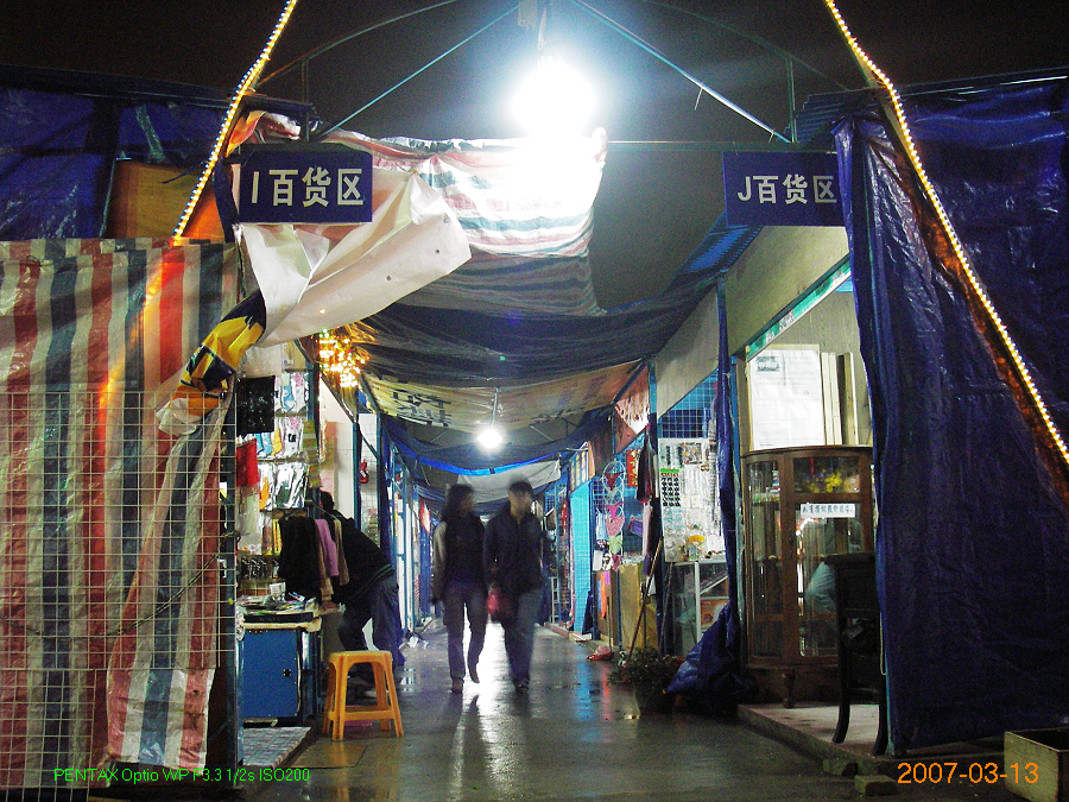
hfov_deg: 49.0
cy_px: 401
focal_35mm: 38
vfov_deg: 37.7
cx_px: 534
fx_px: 1174
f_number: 3.3
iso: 200
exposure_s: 1/2.5
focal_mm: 6.3
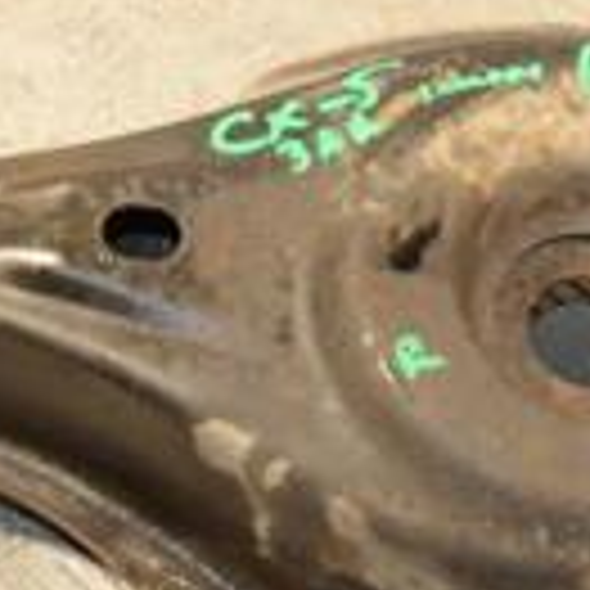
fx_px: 2468
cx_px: 432
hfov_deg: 13.6
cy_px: 95
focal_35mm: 128
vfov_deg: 13.5
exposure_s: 1/125
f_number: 5
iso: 800
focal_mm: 22
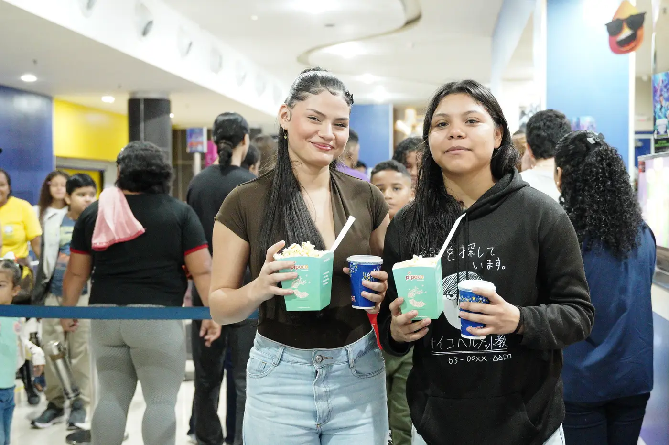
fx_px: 1003
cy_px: 222
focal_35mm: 54
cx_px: 334
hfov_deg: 36.9
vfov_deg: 25.0
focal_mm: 36
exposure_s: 1/160
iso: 10000
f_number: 2.8
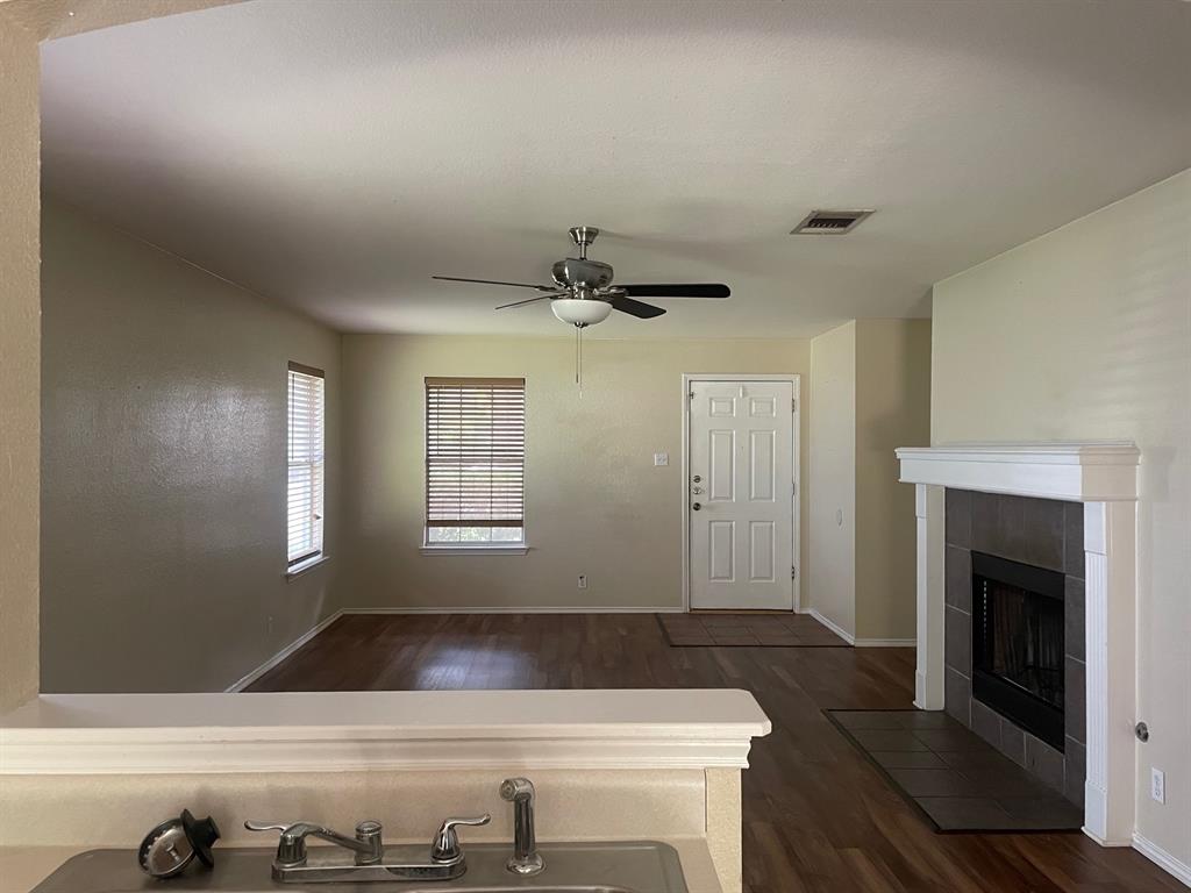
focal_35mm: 26
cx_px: 596
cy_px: 446
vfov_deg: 53.1
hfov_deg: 67.3
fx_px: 895
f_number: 1.6
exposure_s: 1/60
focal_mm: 4.2
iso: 320
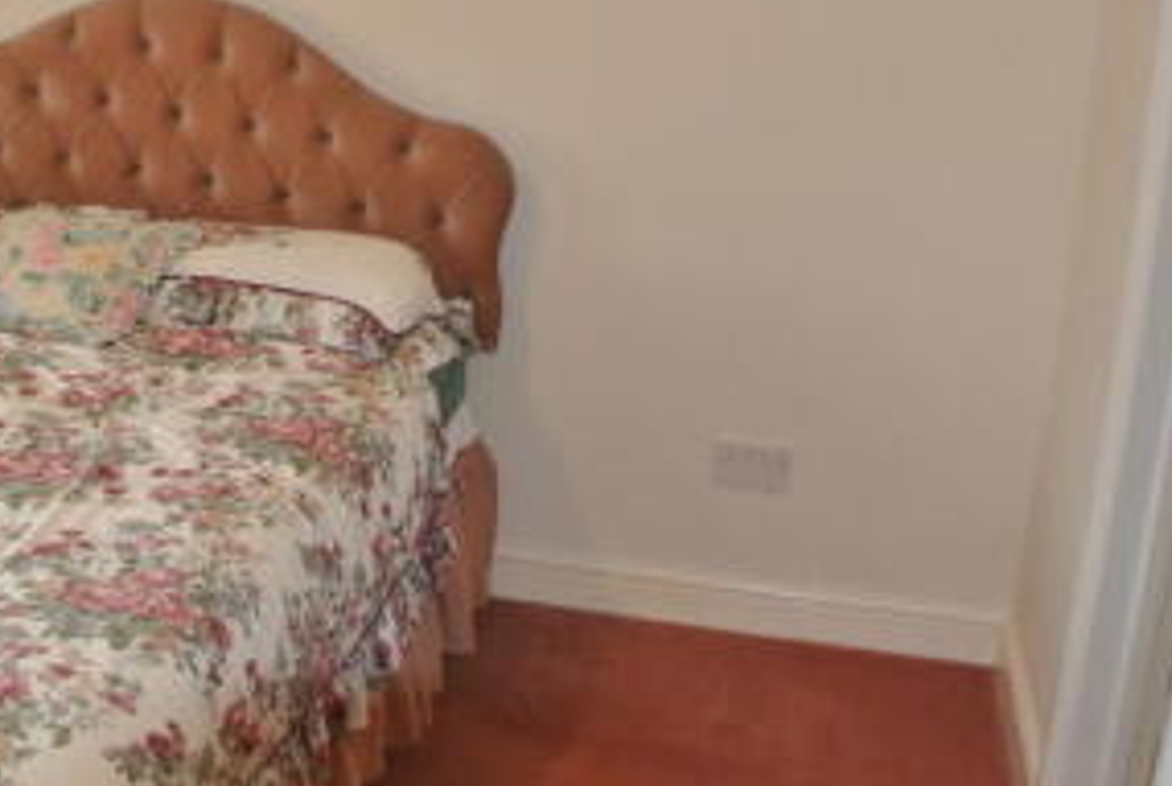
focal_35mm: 71
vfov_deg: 19.2
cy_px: 274
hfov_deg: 27.3
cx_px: 97
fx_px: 2315
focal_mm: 11.8
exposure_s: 1/60
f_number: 3.8
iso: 400
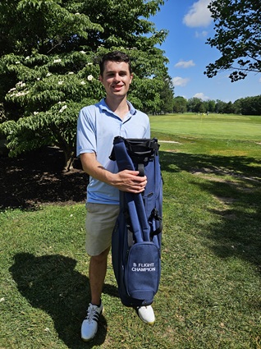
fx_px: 232
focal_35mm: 23
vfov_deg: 74.0
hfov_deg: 58.8
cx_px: 130
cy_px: 174
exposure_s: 1/2222
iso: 25
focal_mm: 5.4
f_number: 1.8
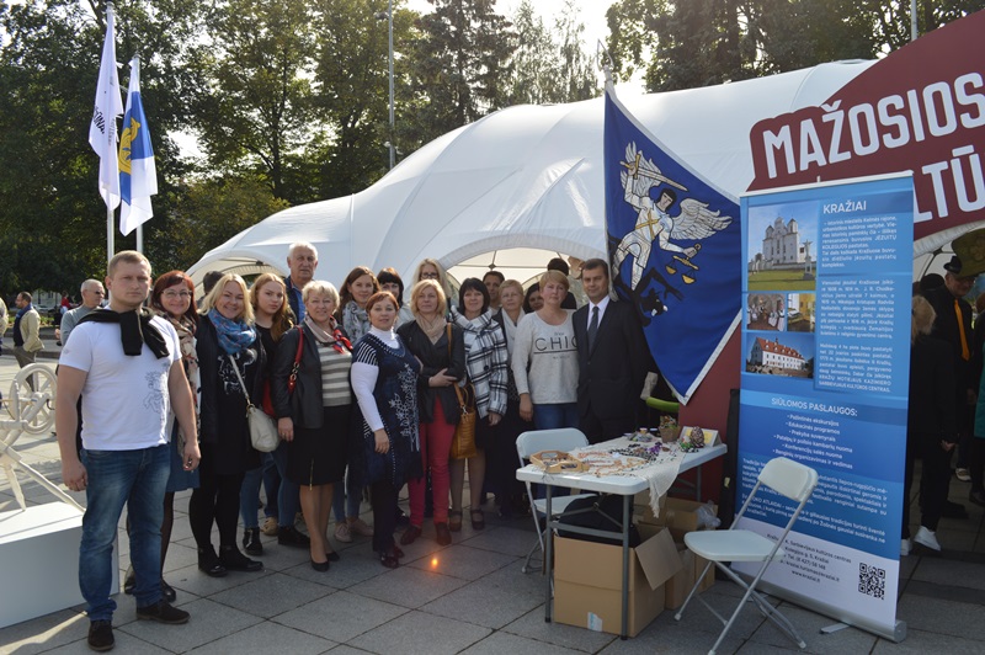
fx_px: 820
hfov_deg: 62.0
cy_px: 328
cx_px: 492
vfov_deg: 43.5
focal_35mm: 30
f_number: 6.3
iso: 100
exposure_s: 1/160
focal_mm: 20
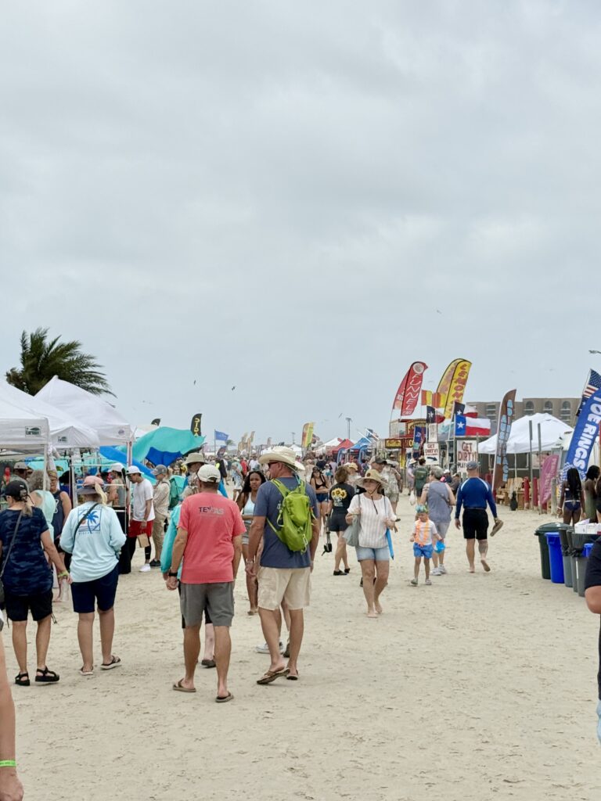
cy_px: 400
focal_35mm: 48
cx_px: 300
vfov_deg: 39.7
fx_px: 1111
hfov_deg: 30.3
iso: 64
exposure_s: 1/11364
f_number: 1.78
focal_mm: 6.76
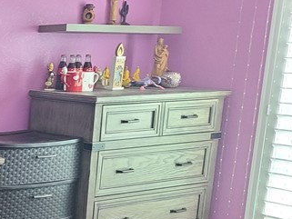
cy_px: 187
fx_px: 700
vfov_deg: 17.6
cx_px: -135
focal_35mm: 83
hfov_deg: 20.5
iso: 250
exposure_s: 1/60
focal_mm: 5.4
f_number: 1.8
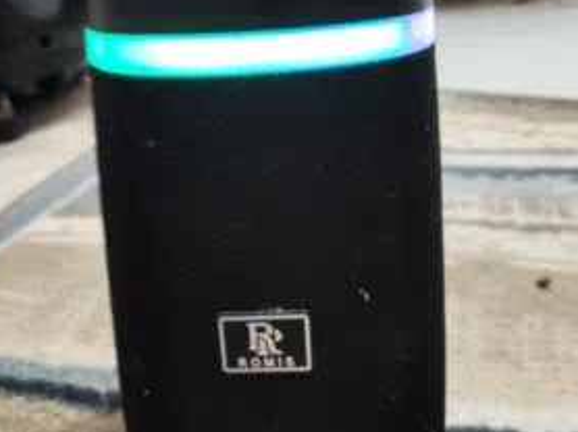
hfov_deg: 51.4
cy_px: 164
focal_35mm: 36
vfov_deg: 39.4
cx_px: 291
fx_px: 601
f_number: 1.8
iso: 248
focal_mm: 4.15
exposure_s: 1/20
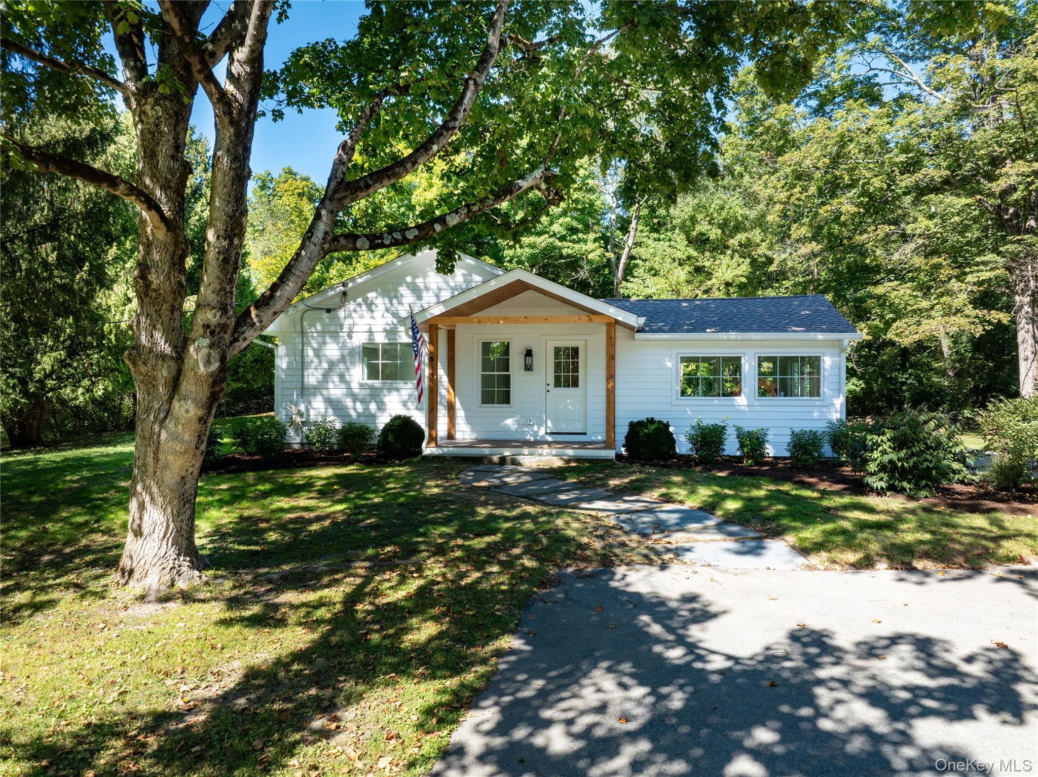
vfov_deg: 56.8
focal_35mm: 24
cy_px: 388
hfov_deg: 71.6
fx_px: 719
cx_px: 519
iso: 100
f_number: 6.3
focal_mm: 12.29
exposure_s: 1/120
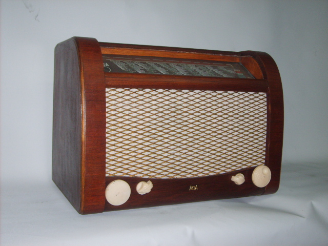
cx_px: 164
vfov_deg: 33.6
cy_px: 123
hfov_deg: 43.9
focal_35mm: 43
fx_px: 407
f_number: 3
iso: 100
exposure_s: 1/45
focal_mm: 7.2
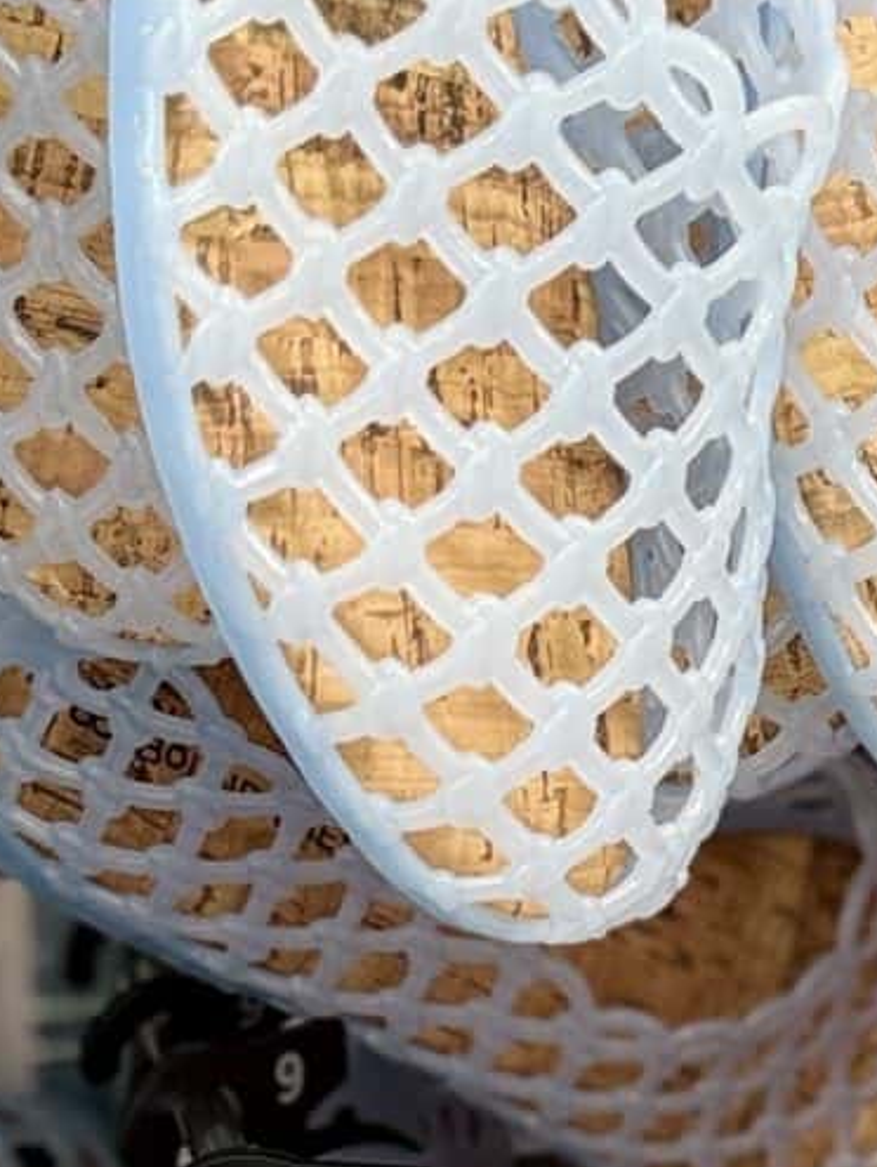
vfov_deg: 15.6
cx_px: 1681
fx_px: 4183
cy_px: 1129
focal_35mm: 124
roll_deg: -5.4
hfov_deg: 11.0
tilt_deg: -21.3
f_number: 1.78
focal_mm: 6.76
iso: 200
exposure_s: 1/120
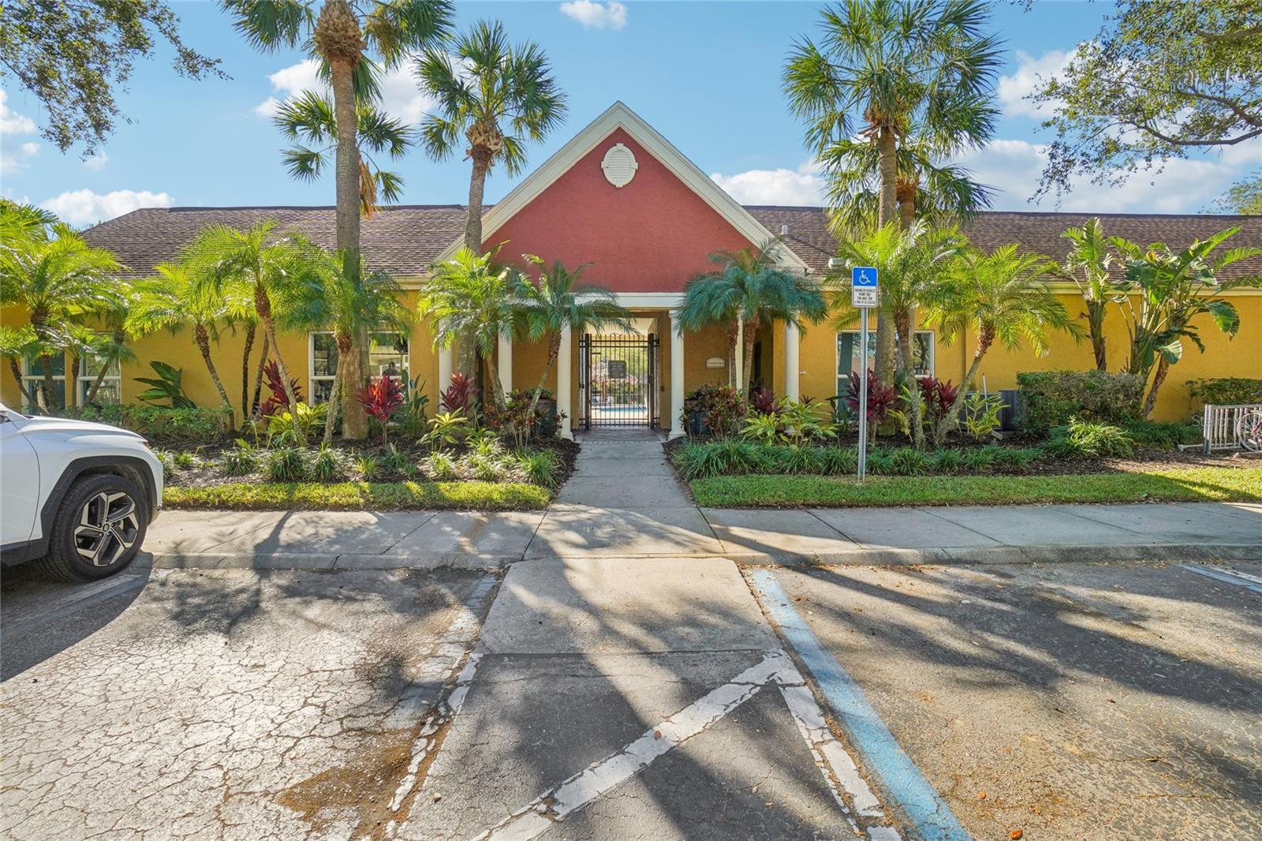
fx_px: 526
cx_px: 631
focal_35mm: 15
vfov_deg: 77.3
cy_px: 420
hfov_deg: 100.4
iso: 400
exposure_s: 1/350
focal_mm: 10
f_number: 8
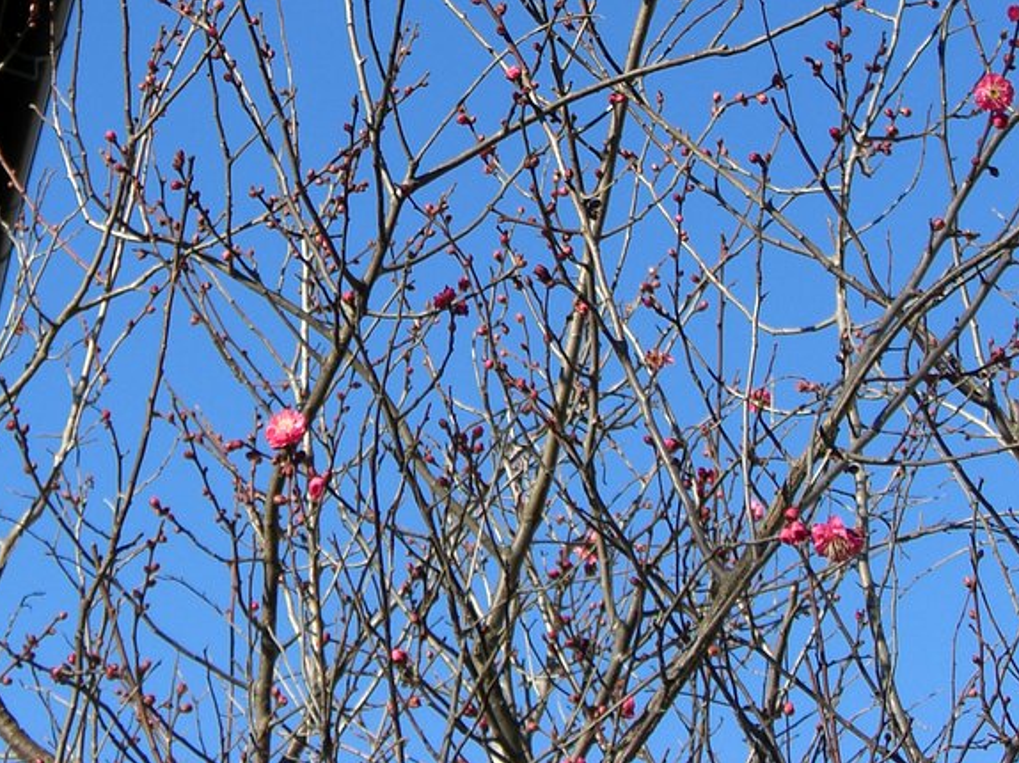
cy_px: 83
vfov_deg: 10.5
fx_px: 4149
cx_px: 288
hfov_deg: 14.0
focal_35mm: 141
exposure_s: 1/400
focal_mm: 12.8
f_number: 4.1
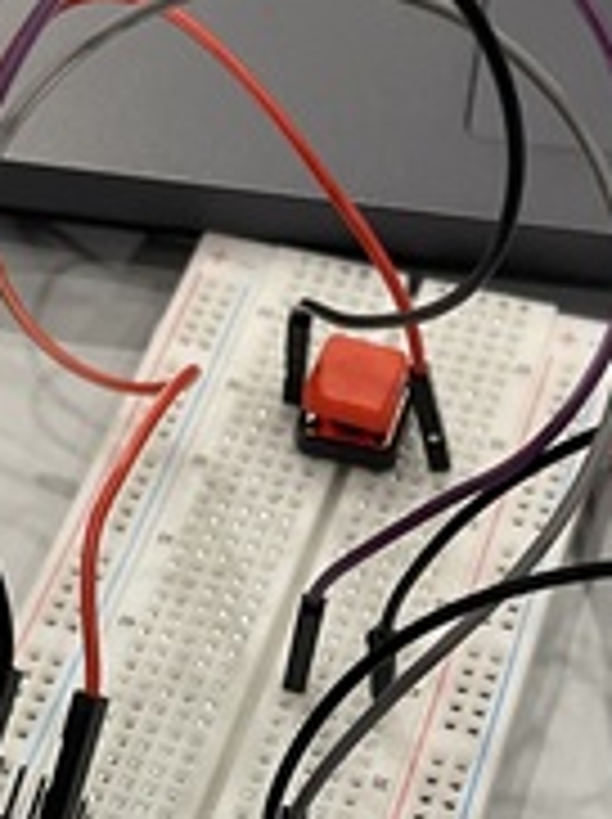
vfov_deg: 22.4
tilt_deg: -55.5
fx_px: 1938
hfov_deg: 17.9
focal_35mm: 82
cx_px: 315
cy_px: 925
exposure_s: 1/60
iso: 125
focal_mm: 4.2
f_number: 1.6
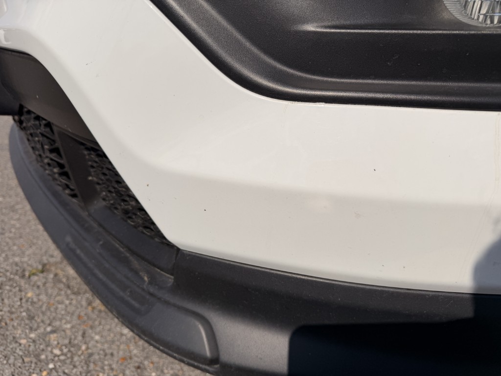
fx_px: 347
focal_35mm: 24
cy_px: 188
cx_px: 250
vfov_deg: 56.8
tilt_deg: -21.6
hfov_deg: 71.6
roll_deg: -1.1
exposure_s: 1/22727
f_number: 1.78
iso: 100
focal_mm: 6.76
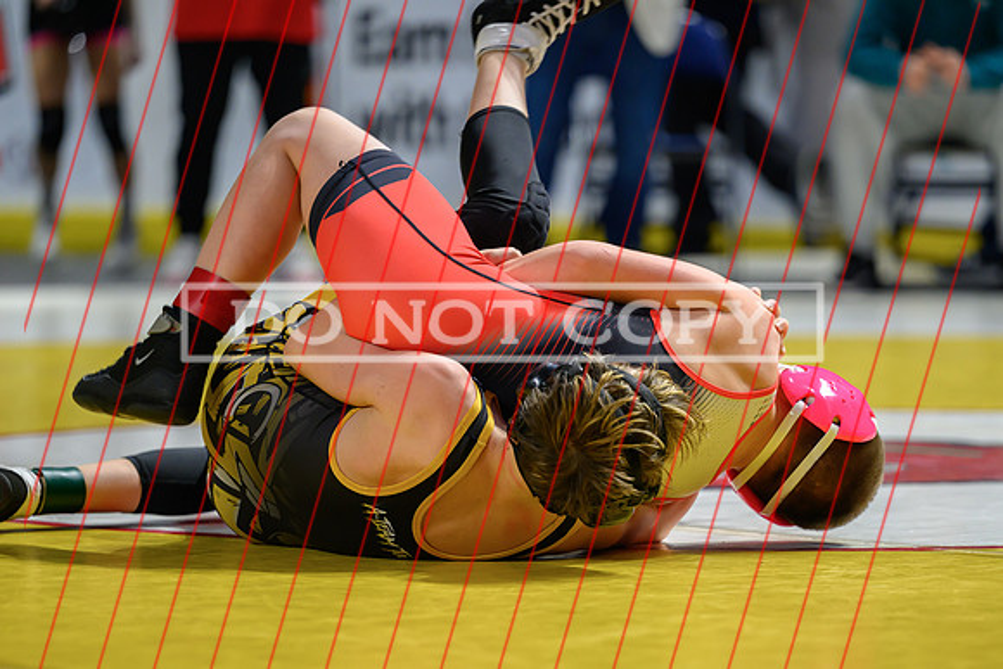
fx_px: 5680
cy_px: 413
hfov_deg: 10.1
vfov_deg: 6.7
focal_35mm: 204
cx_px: 539
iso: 1800
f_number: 2.8
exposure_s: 1/800
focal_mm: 165
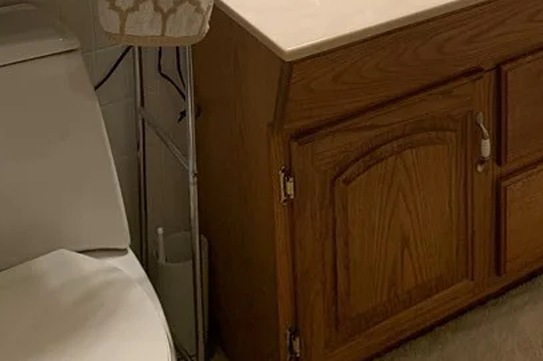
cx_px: 496
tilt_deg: -11.7
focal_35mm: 68
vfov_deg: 17.5
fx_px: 1025
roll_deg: -0.2
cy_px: -213
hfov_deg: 28.4
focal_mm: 4.25
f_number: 1.8
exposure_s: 1/60
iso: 80
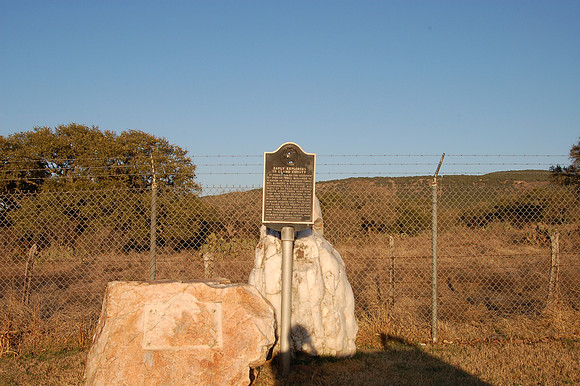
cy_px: 193
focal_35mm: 36
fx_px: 580
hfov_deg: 53.2
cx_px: 290
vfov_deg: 36.8
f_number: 13
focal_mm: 24
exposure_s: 1/160
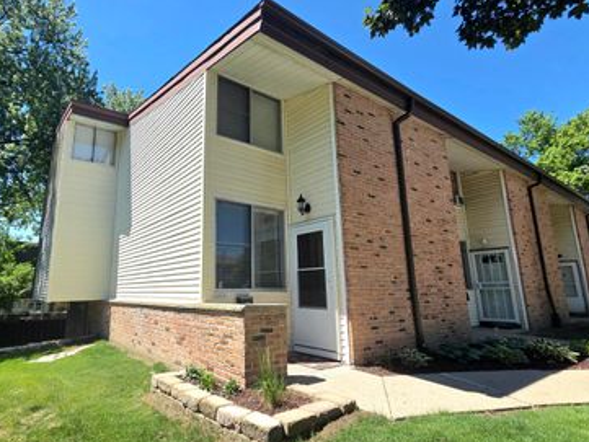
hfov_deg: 87.1
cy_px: 221
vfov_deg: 71.6
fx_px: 306
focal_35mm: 18
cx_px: 248
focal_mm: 2.2
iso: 50
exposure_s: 1/1667
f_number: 2.2
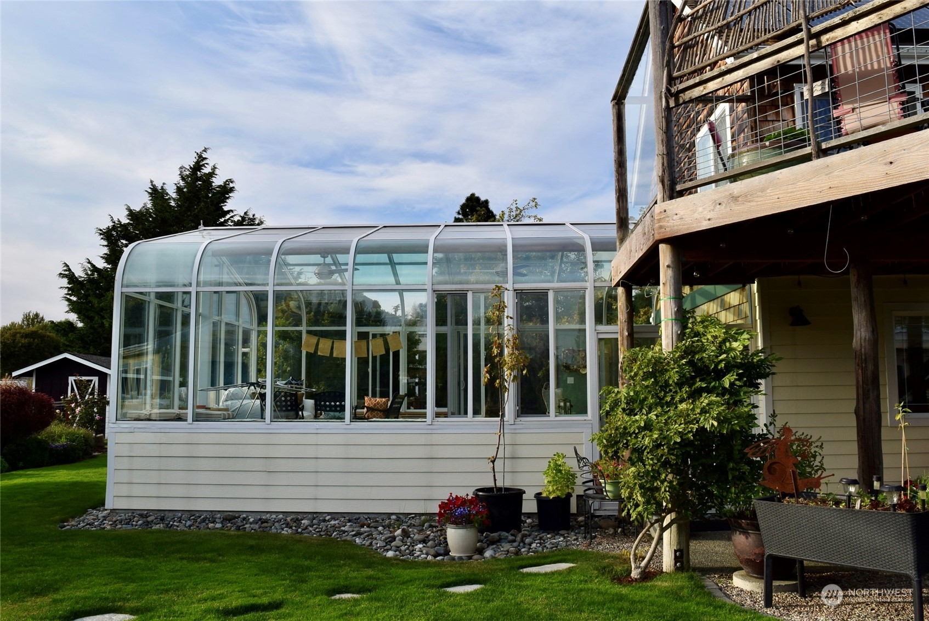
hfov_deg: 61.9
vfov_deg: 43.7
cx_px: 464
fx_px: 775
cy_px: 310
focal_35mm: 30
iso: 200
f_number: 9
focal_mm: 20
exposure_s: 1/320
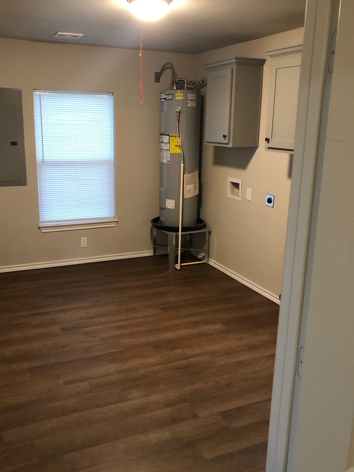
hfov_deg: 44.0
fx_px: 436
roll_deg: -0.1
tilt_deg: -13.5
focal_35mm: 32
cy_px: 234
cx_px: 152
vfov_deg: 56.8
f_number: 1.8
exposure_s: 1/13
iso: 100
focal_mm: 3.99
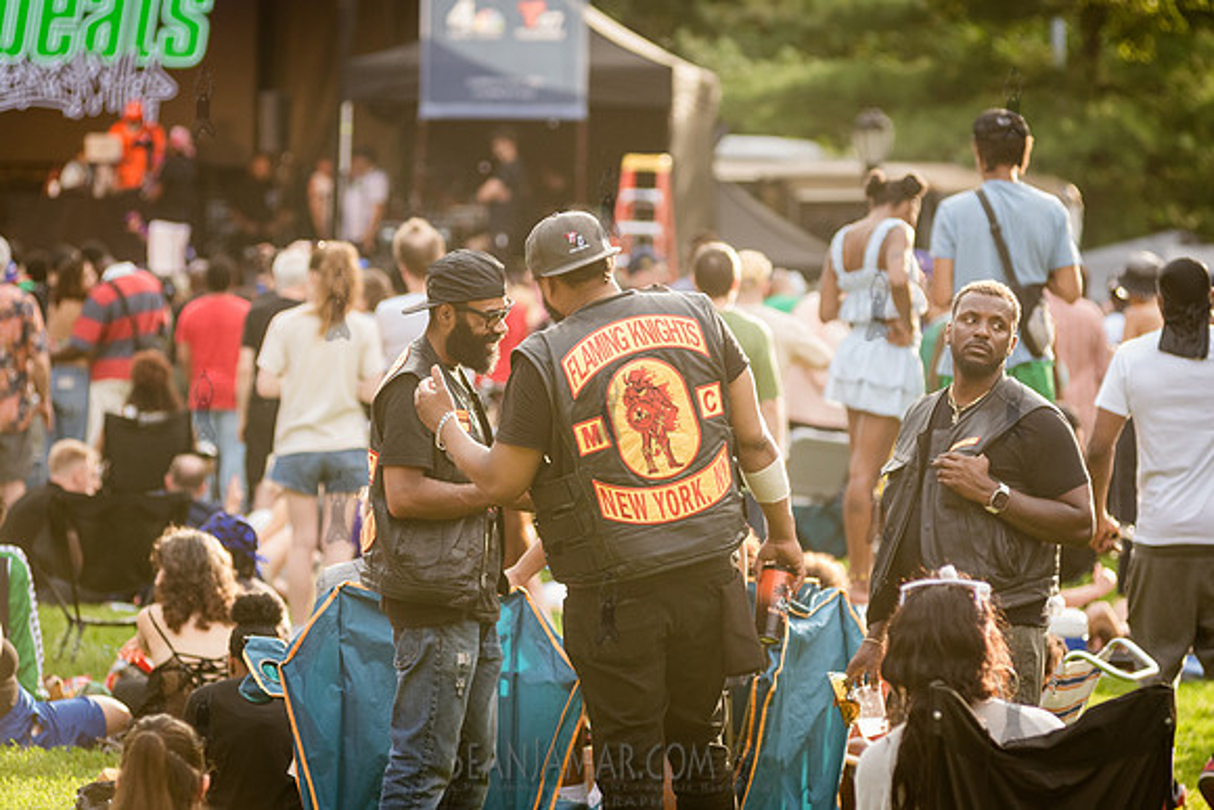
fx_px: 6682
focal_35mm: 198
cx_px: 607
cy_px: 405
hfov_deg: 10.4
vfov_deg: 6.9
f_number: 4
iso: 1000
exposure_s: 1/640
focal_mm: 170
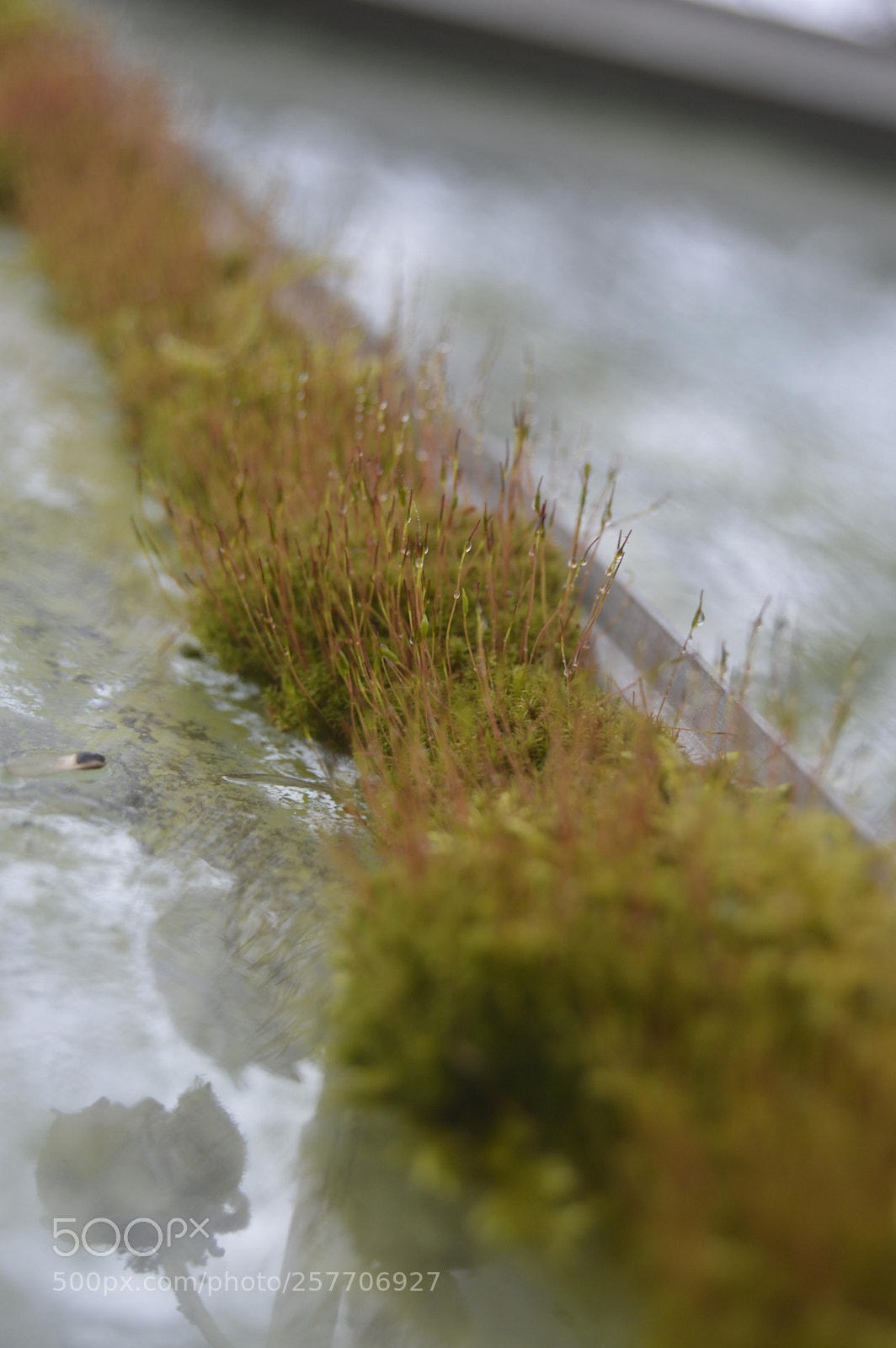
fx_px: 3085
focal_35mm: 82
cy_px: 674
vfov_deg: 24.6
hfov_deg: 16.5
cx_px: 448
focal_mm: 55
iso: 220
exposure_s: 1/125
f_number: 5.6
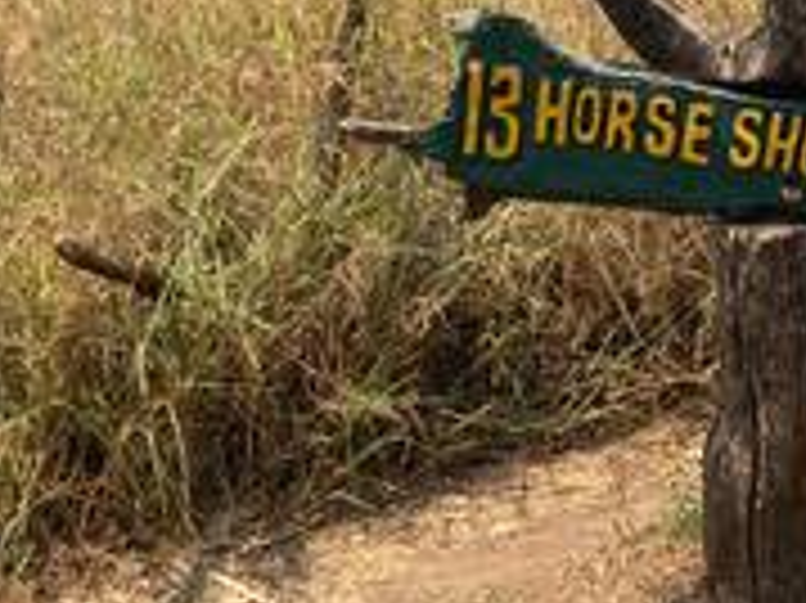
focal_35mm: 75
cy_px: 63
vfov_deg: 19.3
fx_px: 1745
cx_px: 851
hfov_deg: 24.5
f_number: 1.8
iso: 20
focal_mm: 3.99
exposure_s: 1/1372
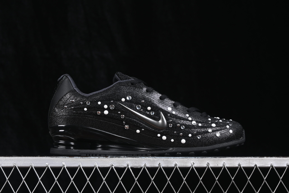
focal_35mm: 75
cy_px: 96
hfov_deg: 27.0
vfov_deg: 18.2
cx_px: 144
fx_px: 602
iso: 160
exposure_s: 1/60
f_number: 6.3
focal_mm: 50
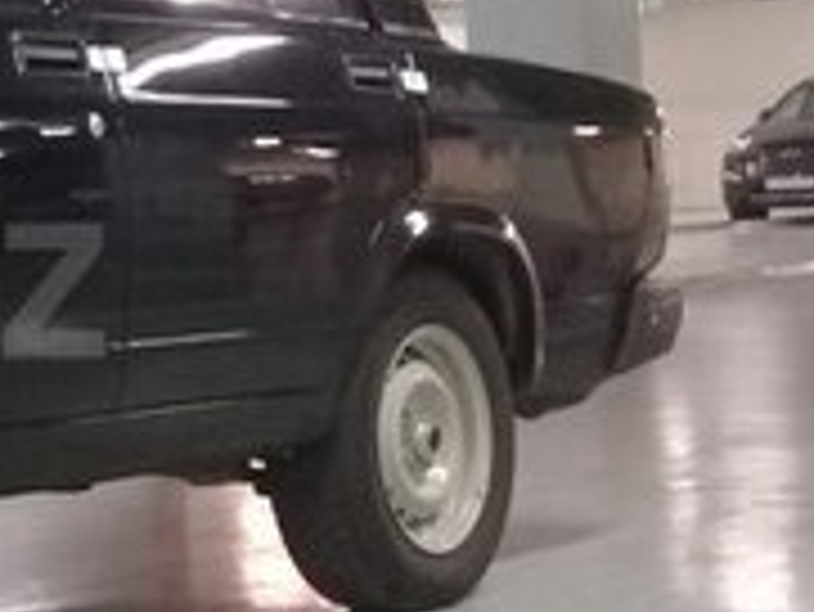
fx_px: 2659
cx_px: -355
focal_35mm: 113
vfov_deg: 13.1
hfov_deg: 16.1
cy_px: 290
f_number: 2.2
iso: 250
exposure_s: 1/17
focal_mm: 3.3
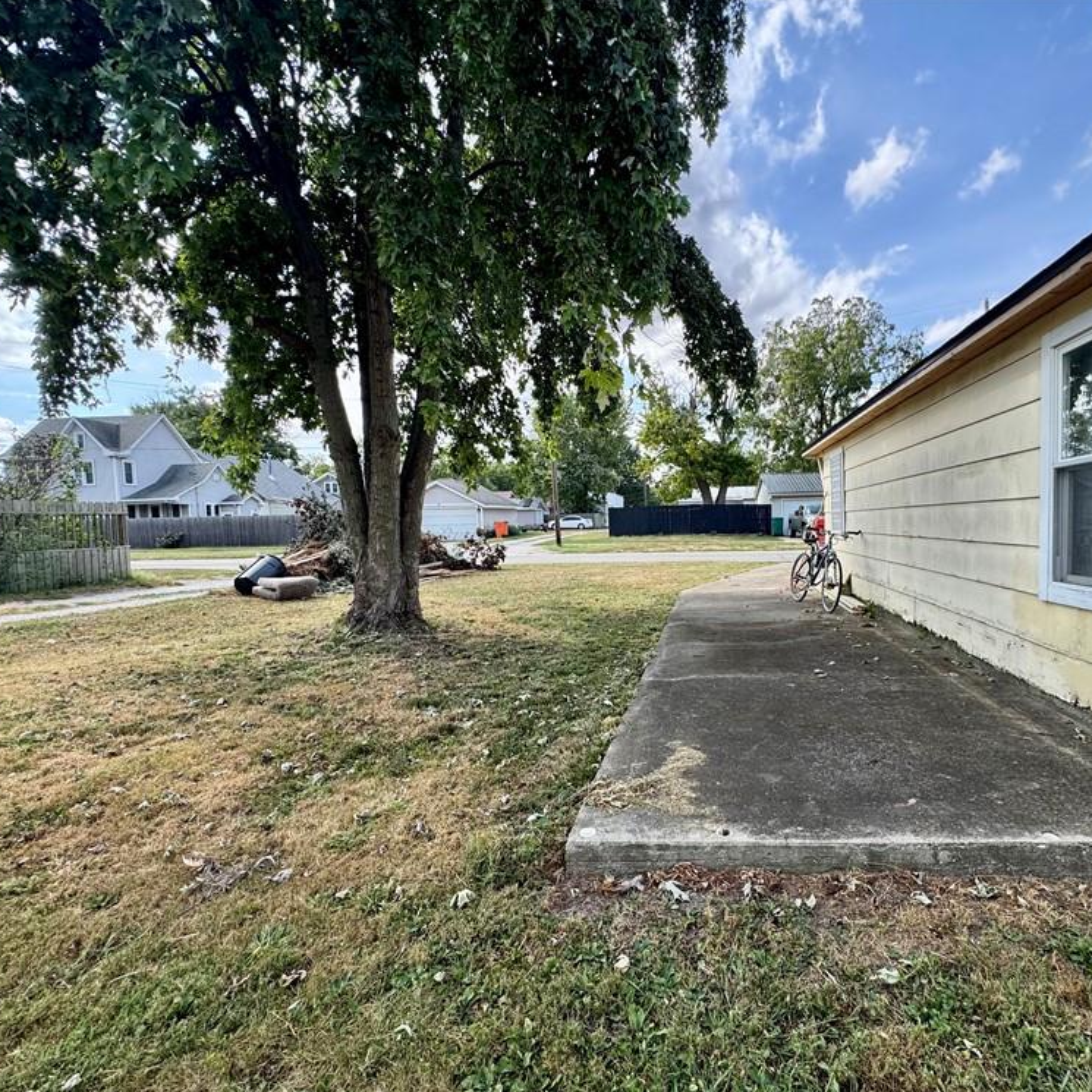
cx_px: 658
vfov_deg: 84.0
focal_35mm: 17
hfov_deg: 82.9
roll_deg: +1.5
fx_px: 607
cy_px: 558
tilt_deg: -3.8
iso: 40
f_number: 2.2
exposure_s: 1/462
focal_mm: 2.22
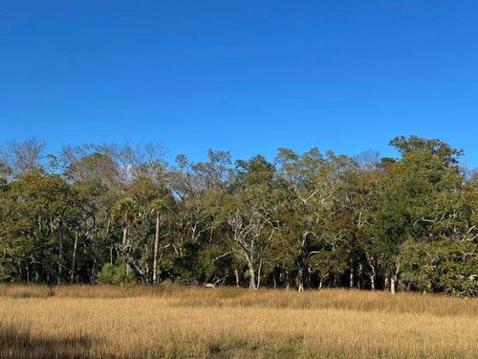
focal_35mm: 48
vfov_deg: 30.3
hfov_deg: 39.7
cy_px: 180
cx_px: 239
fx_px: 663
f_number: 1.78
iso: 64
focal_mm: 6.76
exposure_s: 1/4310
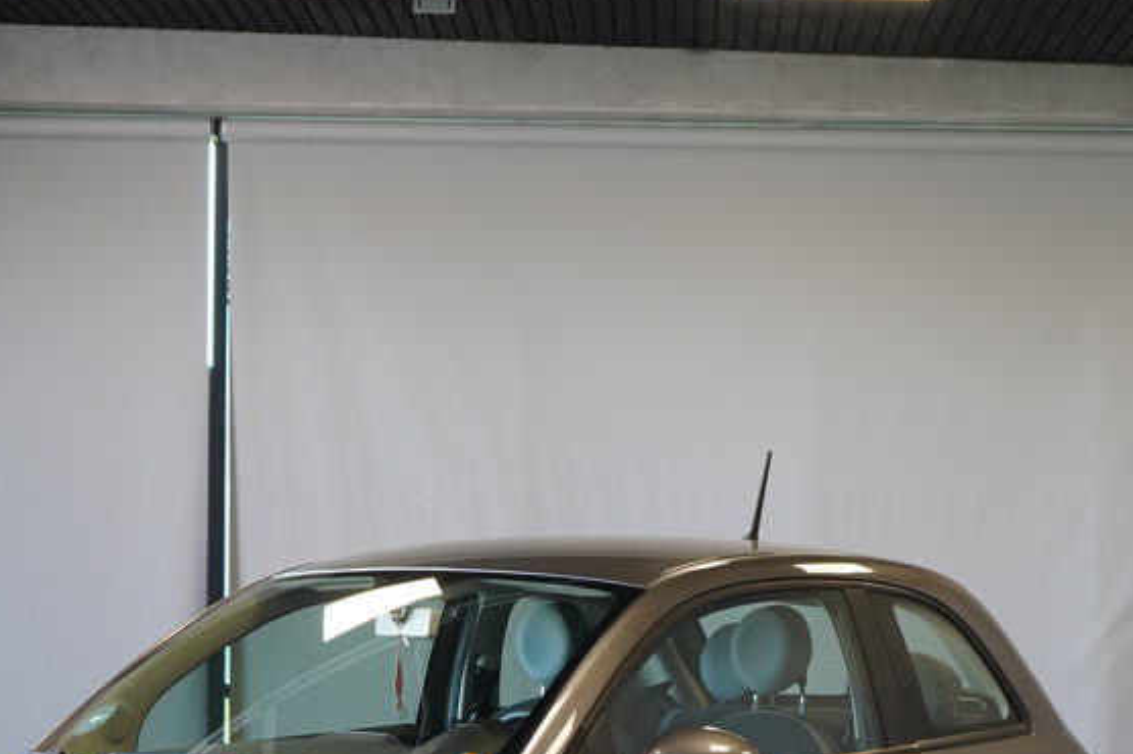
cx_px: 611
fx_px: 3397
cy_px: 736
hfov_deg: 18.9
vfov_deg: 12.5
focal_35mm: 108
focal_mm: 50
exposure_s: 1/160
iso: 1250
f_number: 4.5
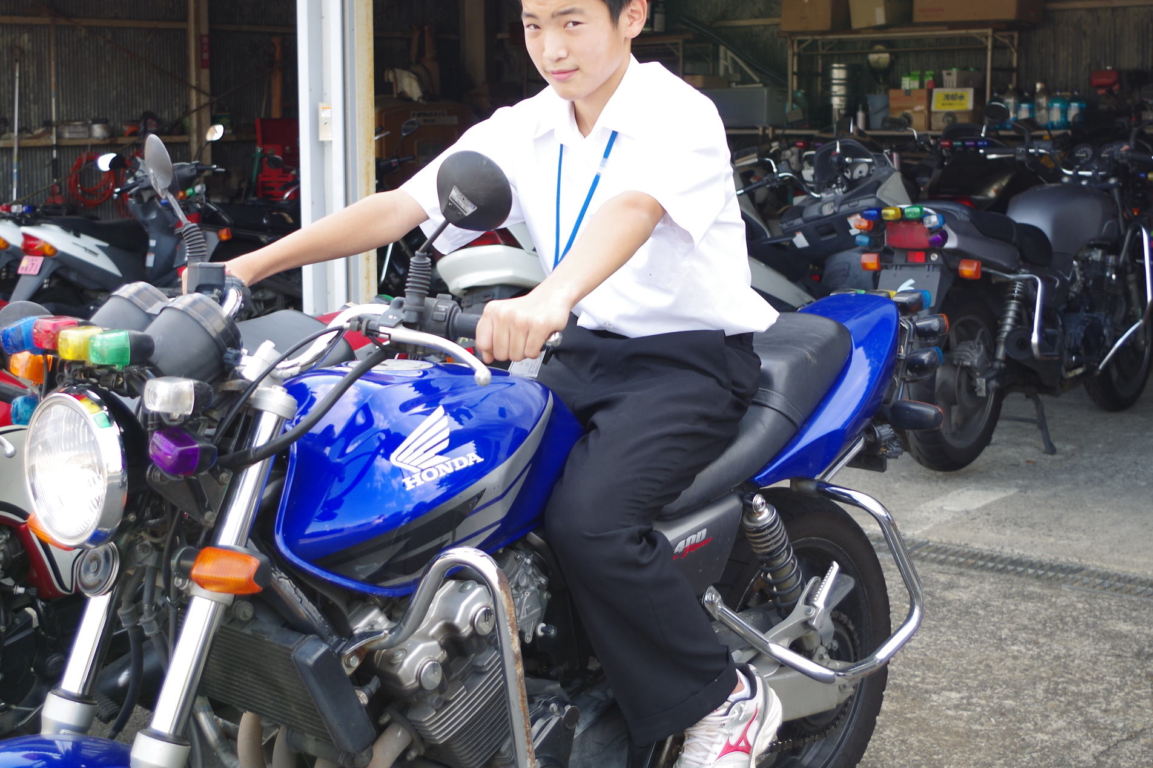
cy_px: 232
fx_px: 1537
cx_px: 552
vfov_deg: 27.8
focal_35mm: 48
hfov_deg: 41.1
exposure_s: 1/80
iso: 100
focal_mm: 23.13
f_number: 4
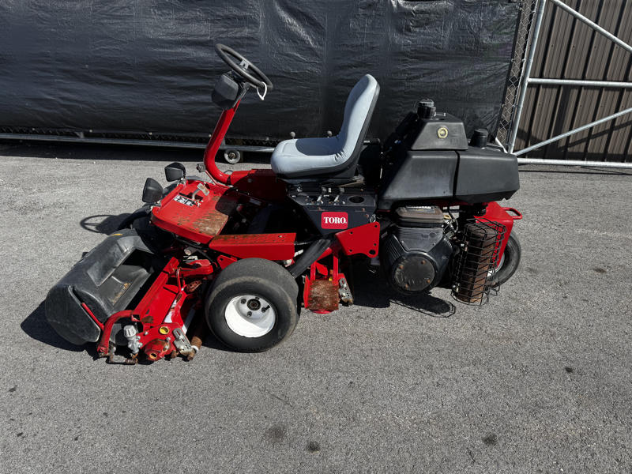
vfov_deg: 56.8
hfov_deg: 71.6
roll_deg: -2.1
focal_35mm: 24
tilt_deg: -24.1
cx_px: 316
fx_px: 438
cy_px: 237
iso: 80
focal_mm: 6.76
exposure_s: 1/2174
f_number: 1.78
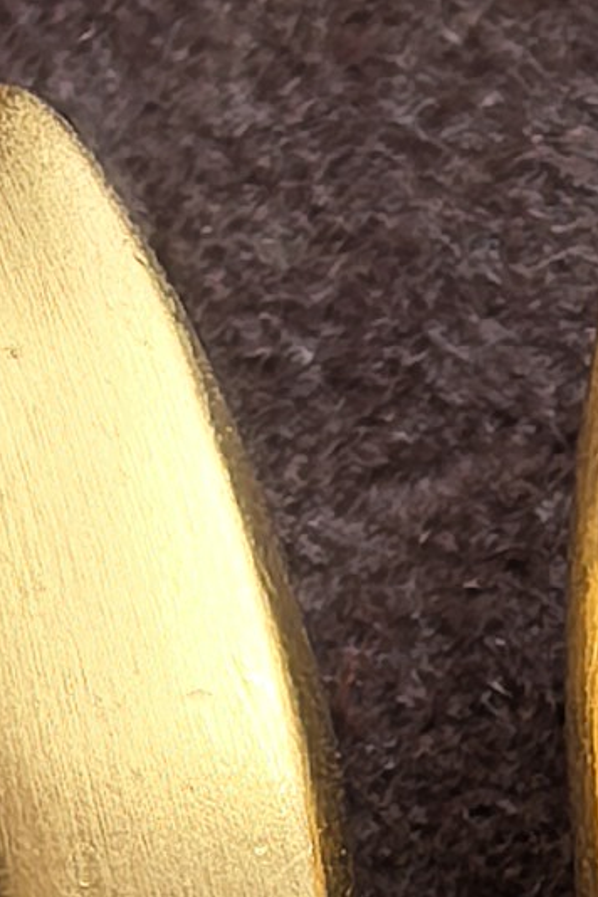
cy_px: 937
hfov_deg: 2.6
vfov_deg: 4.0
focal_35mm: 519
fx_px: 12931
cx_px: 361
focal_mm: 6.98
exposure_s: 1/390
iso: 50
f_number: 2
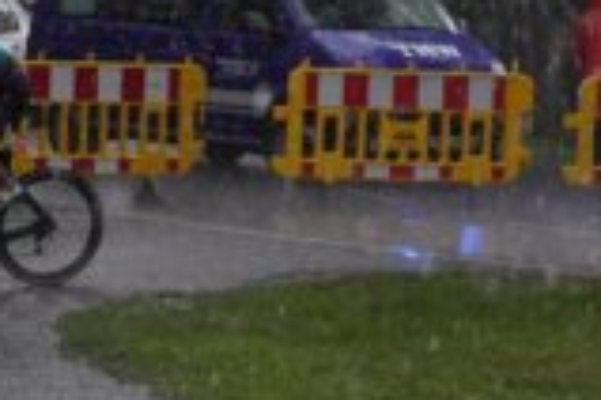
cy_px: 96
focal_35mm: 226
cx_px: -83
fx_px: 3773
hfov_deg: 9.0
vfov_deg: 6.1
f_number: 6.3
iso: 2500
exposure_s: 1/640
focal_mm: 60
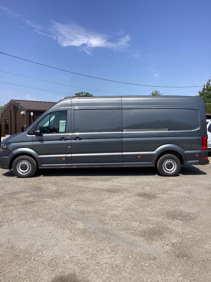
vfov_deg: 58.3
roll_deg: -0.9
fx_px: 252
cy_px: 141
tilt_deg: -2.6
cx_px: 106
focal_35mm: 31
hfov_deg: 45.5
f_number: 2.4
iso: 25
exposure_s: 1/1567
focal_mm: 3.3
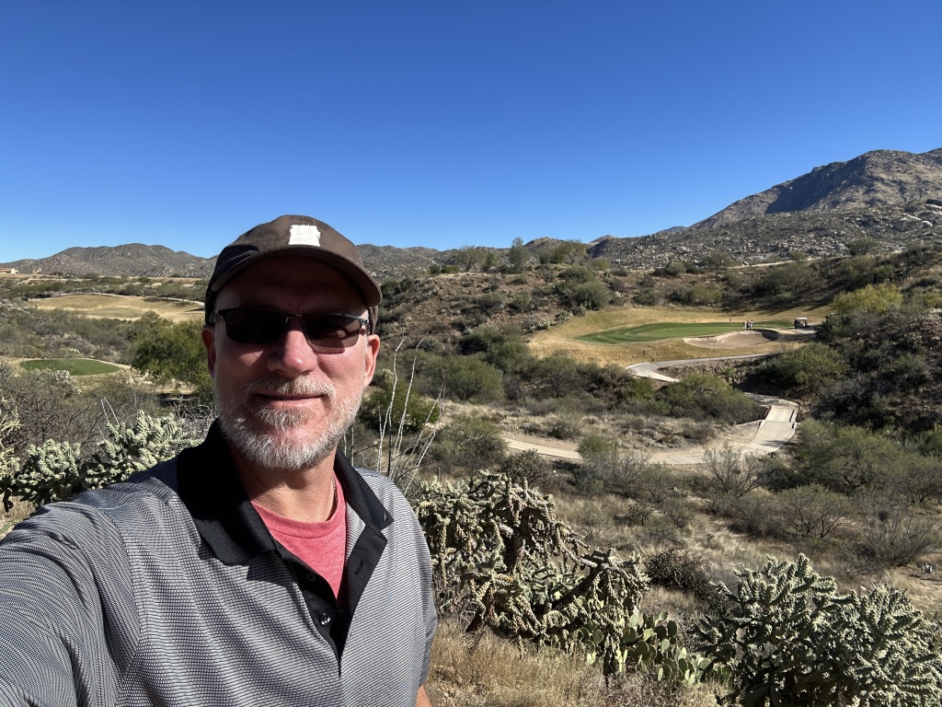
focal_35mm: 23
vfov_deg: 58.9
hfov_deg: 73.9
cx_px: 471
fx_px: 626
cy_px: 354
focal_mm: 2.69
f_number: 1.9
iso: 25
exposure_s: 1/1125
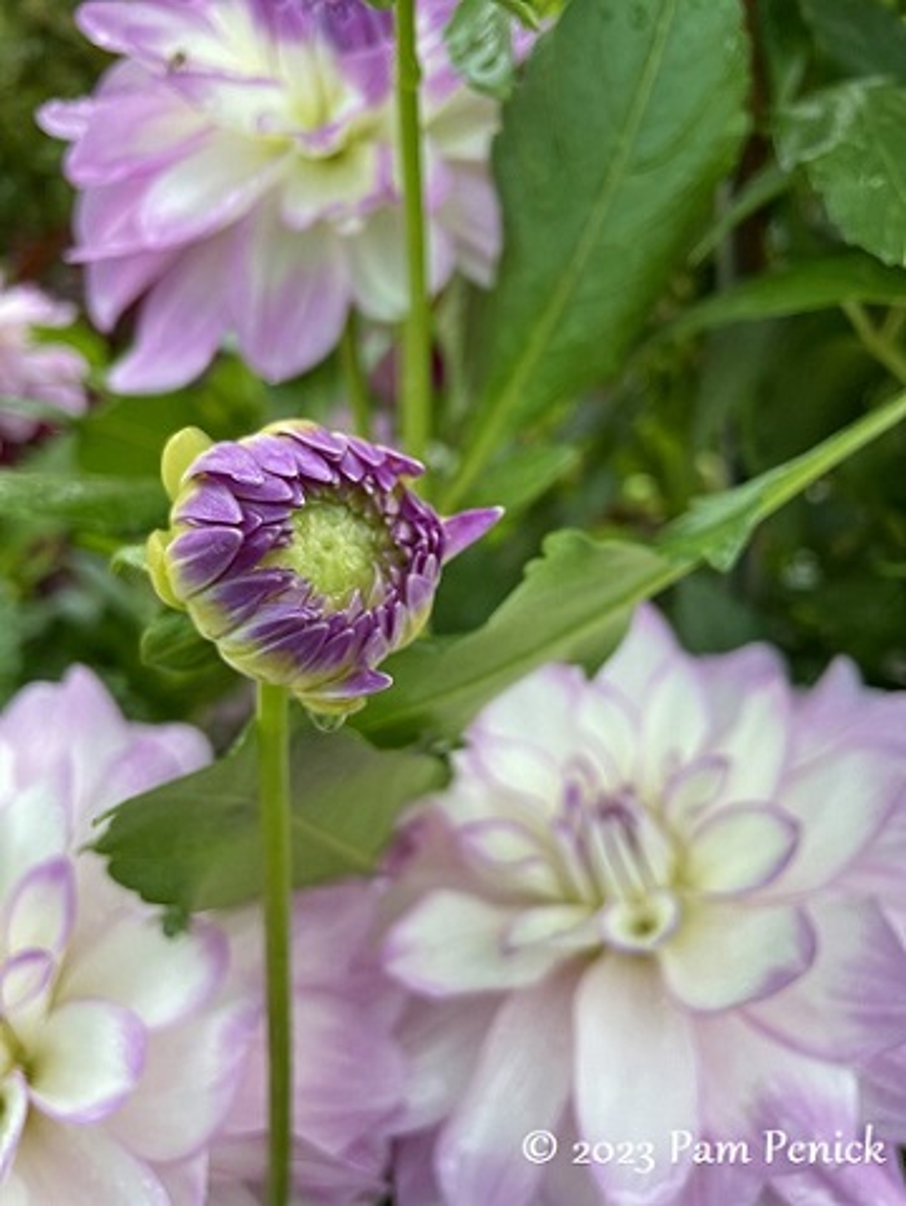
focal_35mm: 26
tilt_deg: -22.7
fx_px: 906
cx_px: 453
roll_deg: -0.7
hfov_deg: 53.1
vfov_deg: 67.3
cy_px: 603
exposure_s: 1/121
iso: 64
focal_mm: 4.2
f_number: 1.6
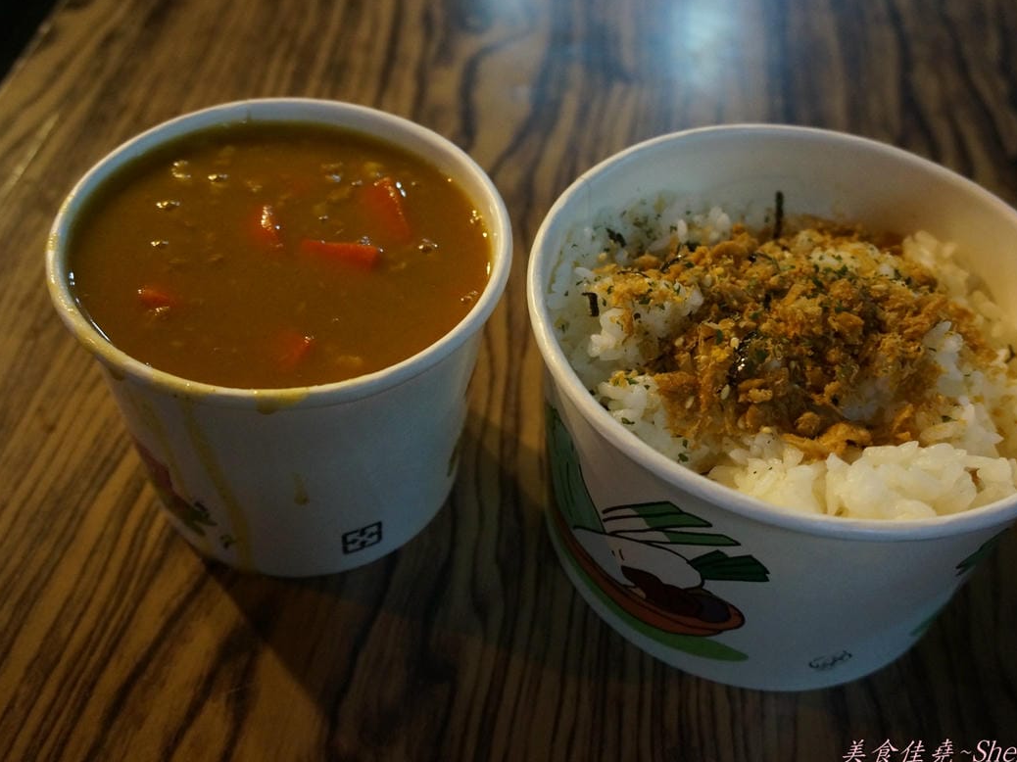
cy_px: 385
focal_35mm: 40
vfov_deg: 35.9
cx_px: 521
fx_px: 1175
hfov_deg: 46.8
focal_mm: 24
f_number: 4.5
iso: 2000
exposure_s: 1/60
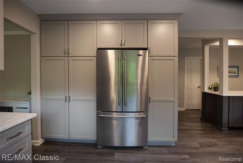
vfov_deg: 77.4
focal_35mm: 15
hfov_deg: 100.4
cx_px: 122
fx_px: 101
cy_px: 82
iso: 640
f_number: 3.5
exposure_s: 1/80
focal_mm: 10
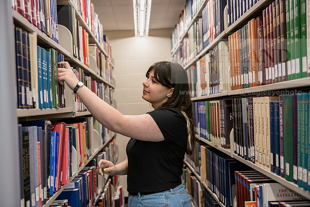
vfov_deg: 35.1
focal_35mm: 38
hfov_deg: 50.7
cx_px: 155
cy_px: 104
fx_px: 327
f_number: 3.2
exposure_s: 1/200
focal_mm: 38
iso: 1000
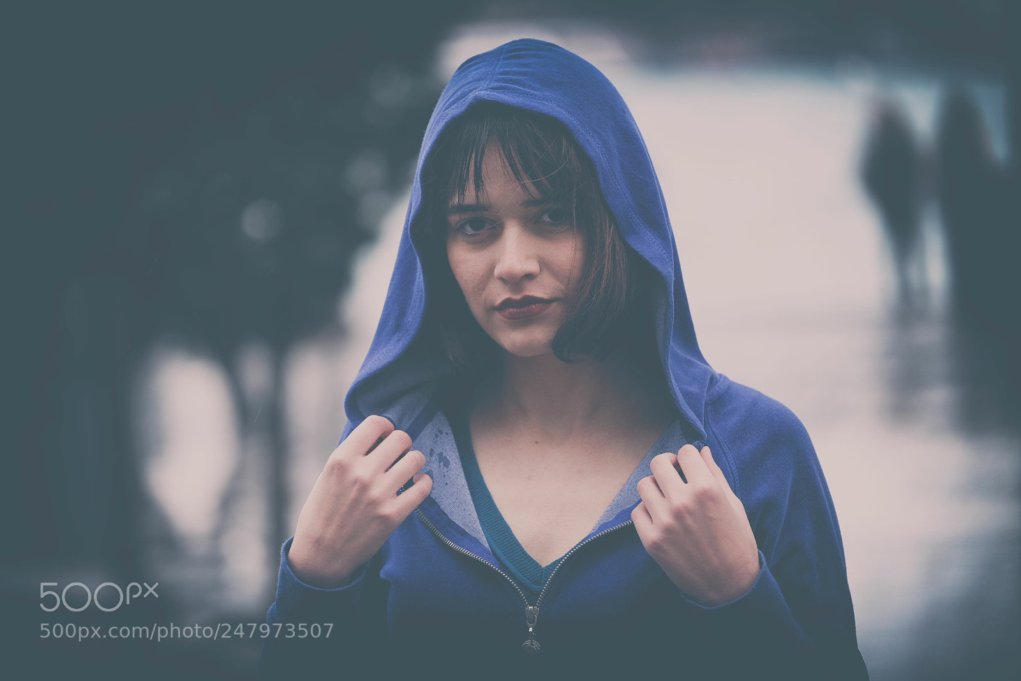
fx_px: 5502
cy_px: 340
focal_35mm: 194
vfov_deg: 7.1
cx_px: 510
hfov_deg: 10.6
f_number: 2.8
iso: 200
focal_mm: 129.2
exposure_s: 1/300
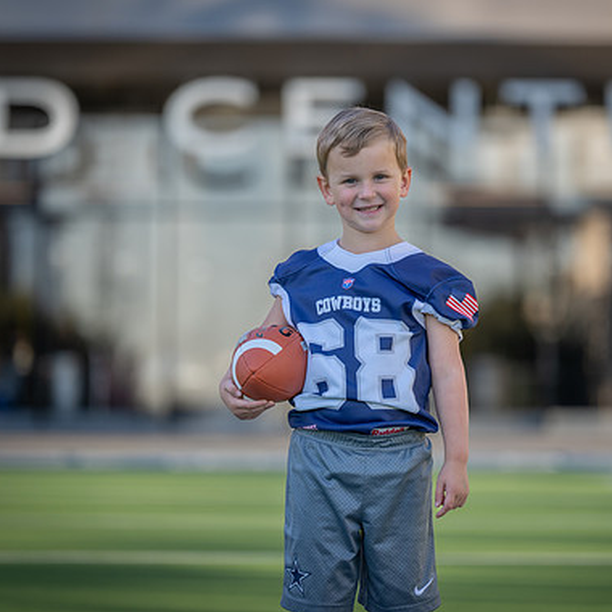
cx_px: 356
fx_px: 4340
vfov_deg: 8.1
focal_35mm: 217
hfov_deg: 8.1
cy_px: 299
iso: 100
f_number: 2.8
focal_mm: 159
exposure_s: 1/500
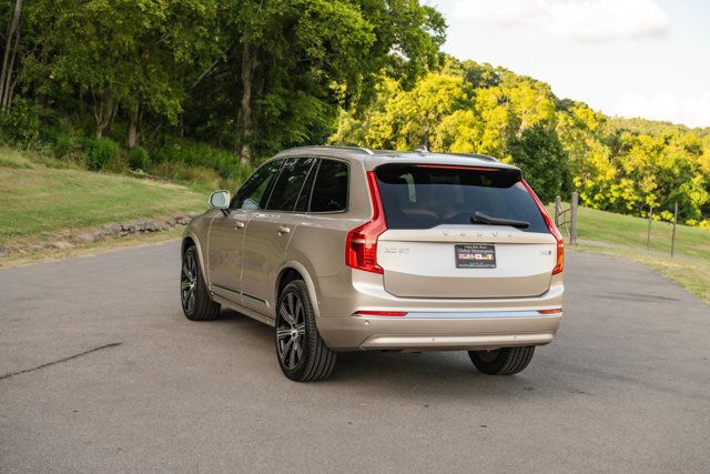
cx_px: 355
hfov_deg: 38.2
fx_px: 1026
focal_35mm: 52
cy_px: 237
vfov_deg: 26.0
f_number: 6.3
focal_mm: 52
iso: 640
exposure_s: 1/640
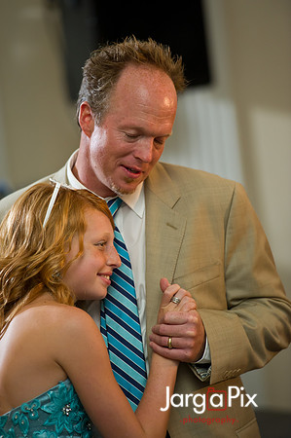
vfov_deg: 10.3
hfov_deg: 6.9
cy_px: 219
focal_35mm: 200
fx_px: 2430
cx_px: 146
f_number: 3.2
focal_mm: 200
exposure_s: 1/125
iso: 1600
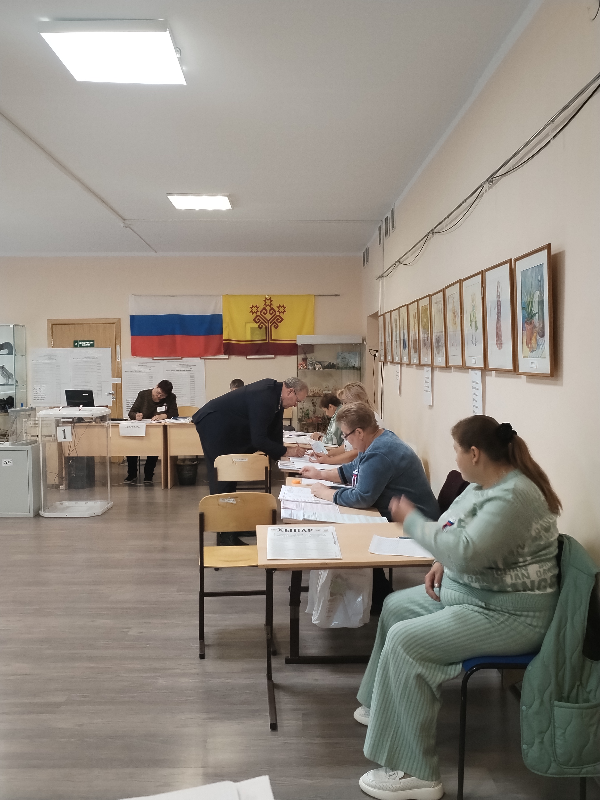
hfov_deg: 45.4
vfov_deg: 58.4
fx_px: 716
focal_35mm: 31
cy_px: 400
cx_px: 300
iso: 458
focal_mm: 4.75
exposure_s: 1/30
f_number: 1.8
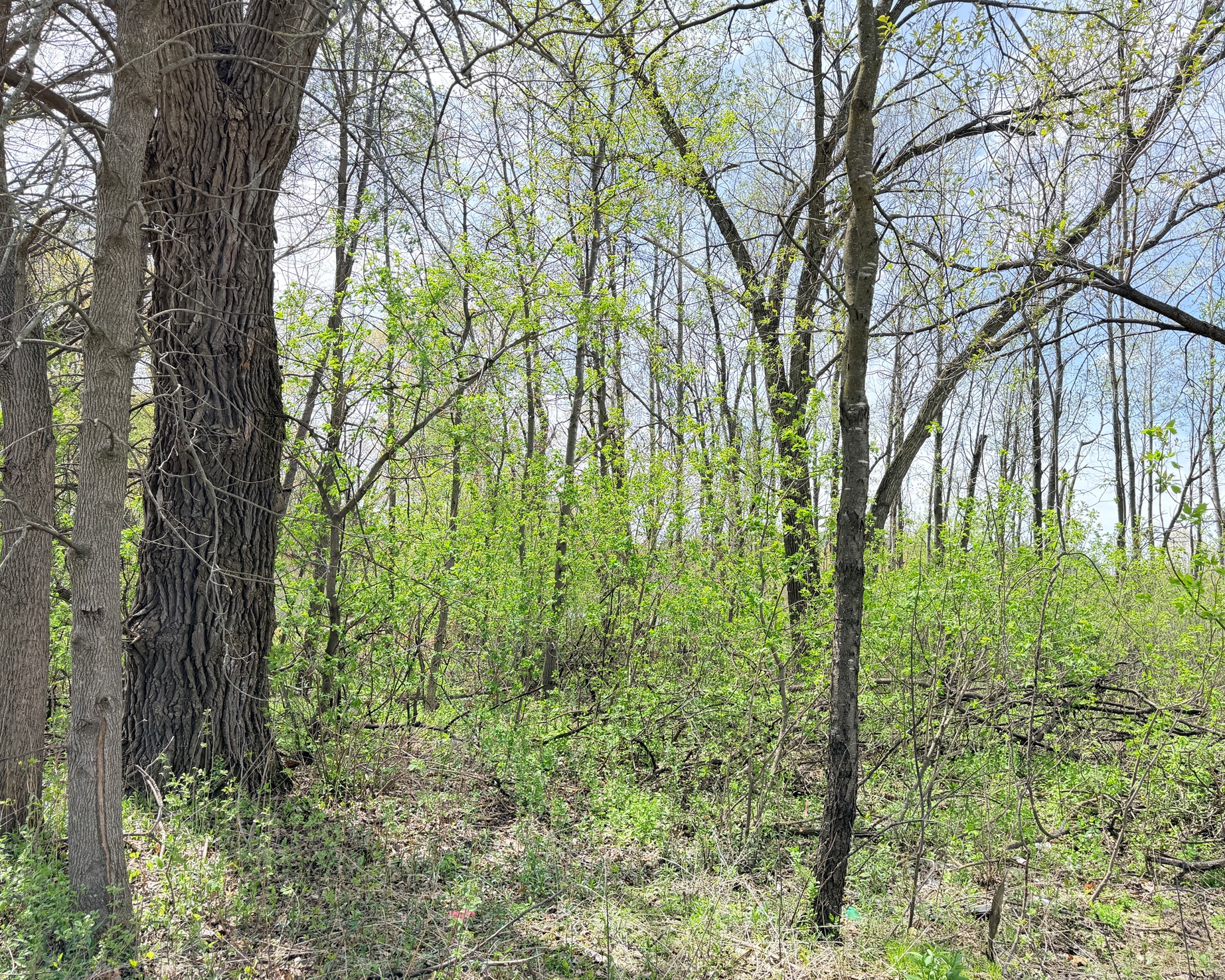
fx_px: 943
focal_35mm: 26
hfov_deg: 65.9
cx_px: 670
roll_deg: -2.0
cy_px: 488
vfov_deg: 54.9
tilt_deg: +6.3
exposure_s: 1/1522
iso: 100
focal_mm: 6.76
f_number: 1.78
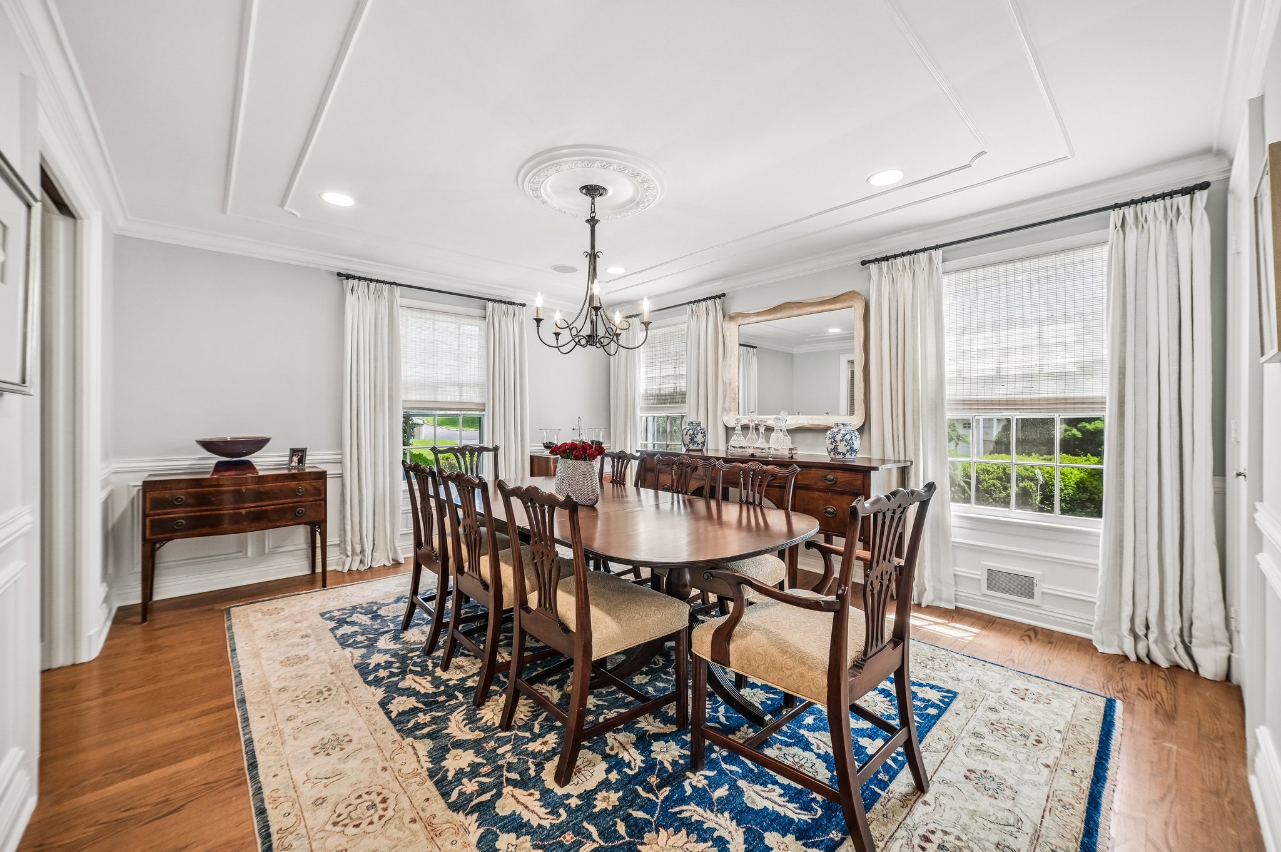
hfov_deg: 104.3
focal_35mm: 14
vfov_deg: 81.1
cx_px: 640
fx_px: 498
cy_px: 426
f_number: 6.3
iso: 800
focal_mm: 14
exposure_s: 1/160
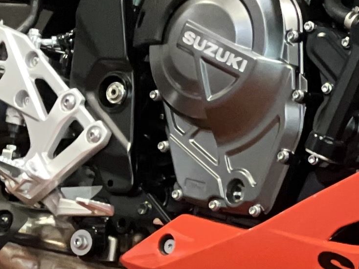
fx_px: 4385
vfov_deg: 3.5
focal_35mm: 423
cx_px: 383
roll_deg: +0.2
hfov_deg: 4.7
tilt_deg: -4.1
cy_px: -50
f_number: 2.8
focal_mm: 9
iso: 400
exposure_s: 1/17
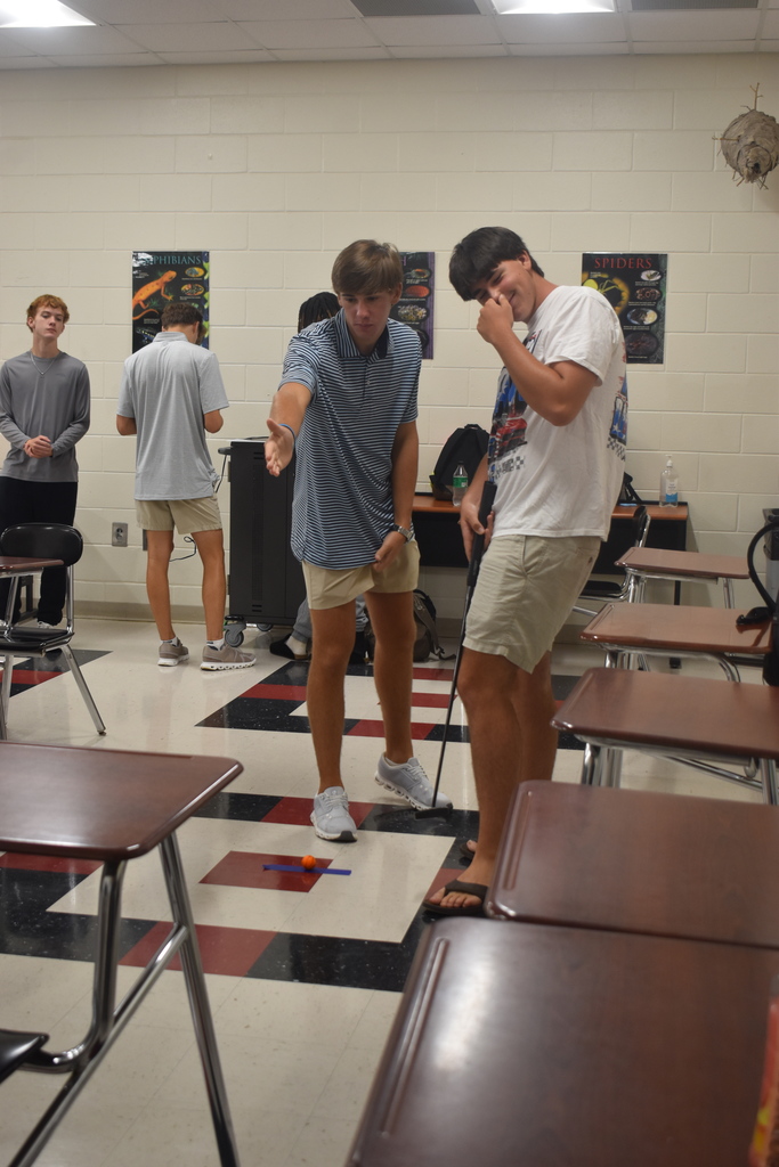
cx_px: 390
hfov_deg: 29.0
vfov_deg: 42.3
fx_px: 1509
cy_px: 584
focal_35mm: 46
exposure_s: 1/30
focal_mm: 31
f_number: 4.2
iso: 500
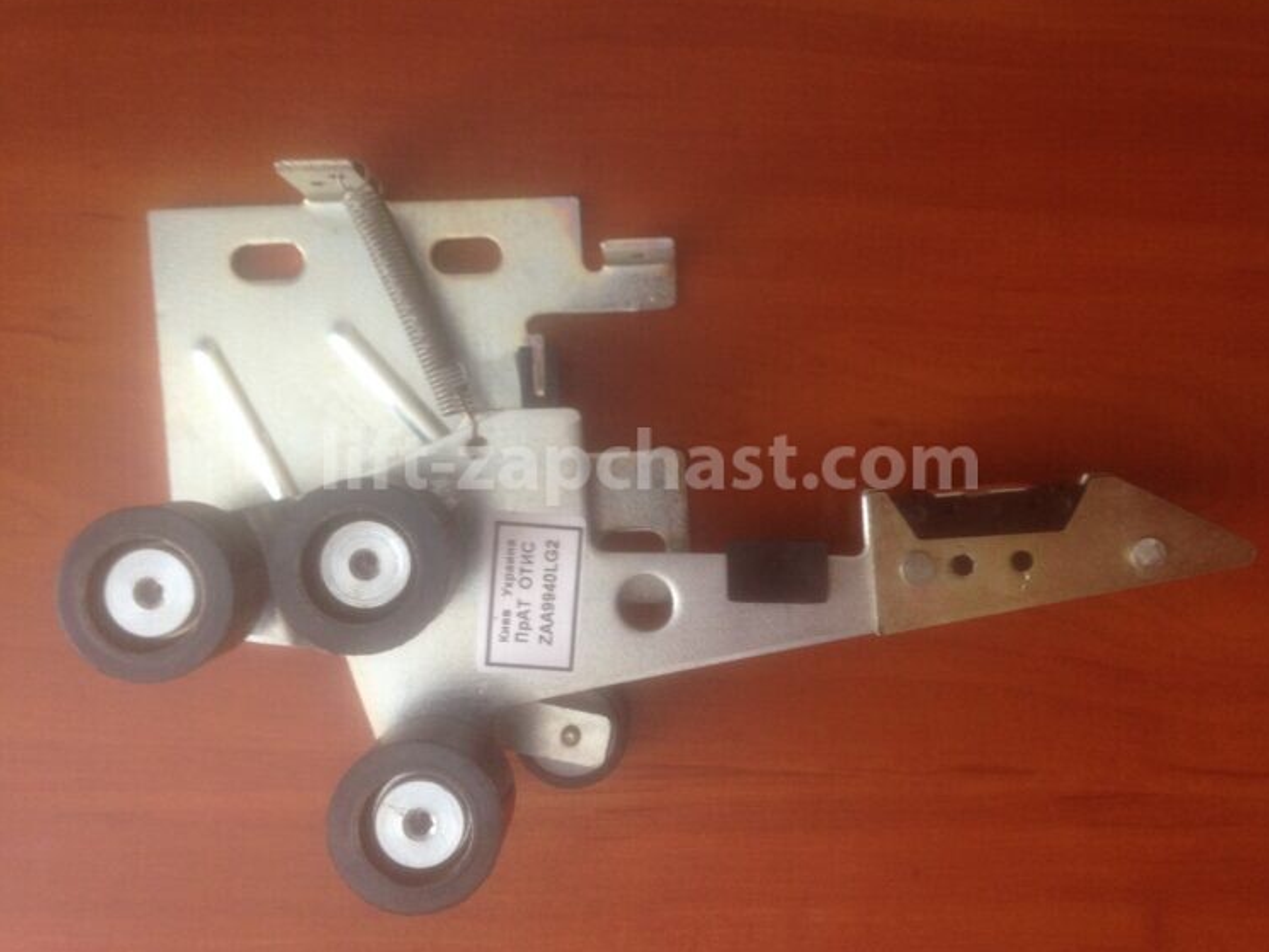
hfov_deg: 53.9
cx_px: 651
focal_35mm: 34
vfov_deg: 41.8
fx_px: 1247
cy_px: 467
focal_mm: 4.12
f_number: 2.4
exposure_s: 1/20
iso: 100
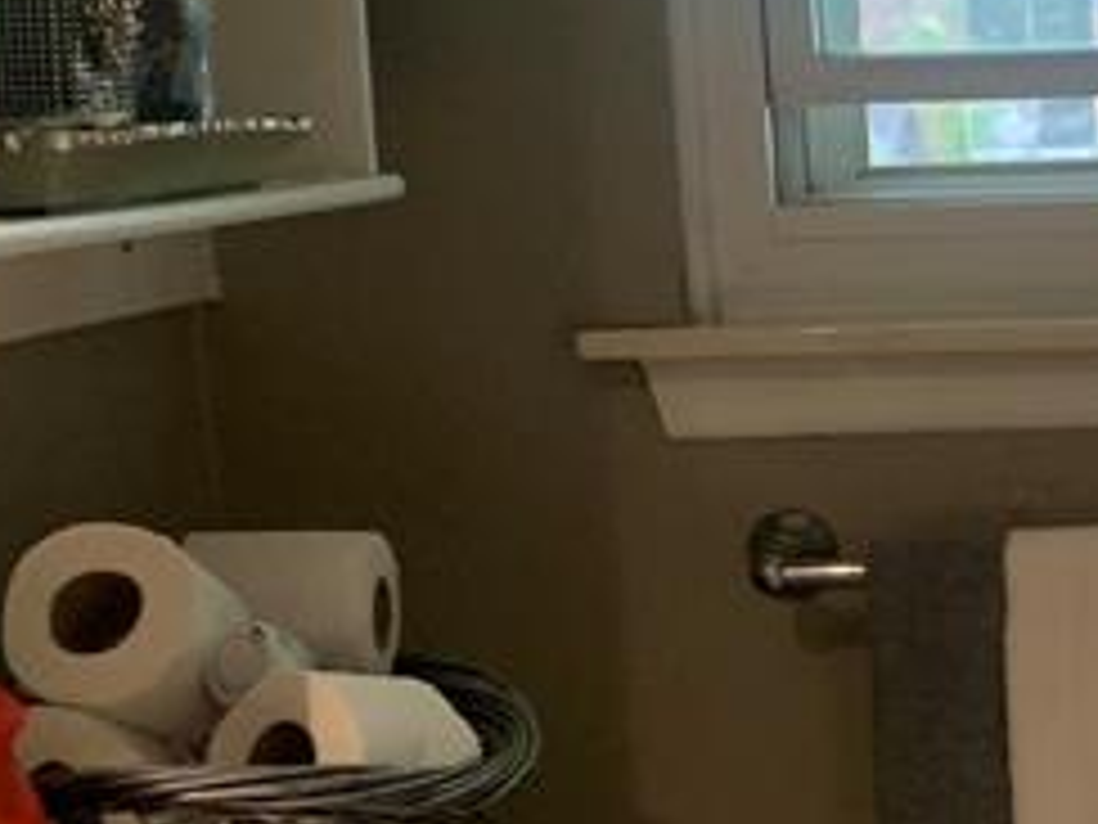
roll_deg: +1.3
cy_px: 648
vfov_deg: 13.5
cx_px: 1377
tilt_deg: -12.3
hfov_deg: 17.1
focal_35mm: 109
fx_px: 3457
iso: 250
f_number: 1.8
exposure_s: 1/60
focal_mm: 4.25
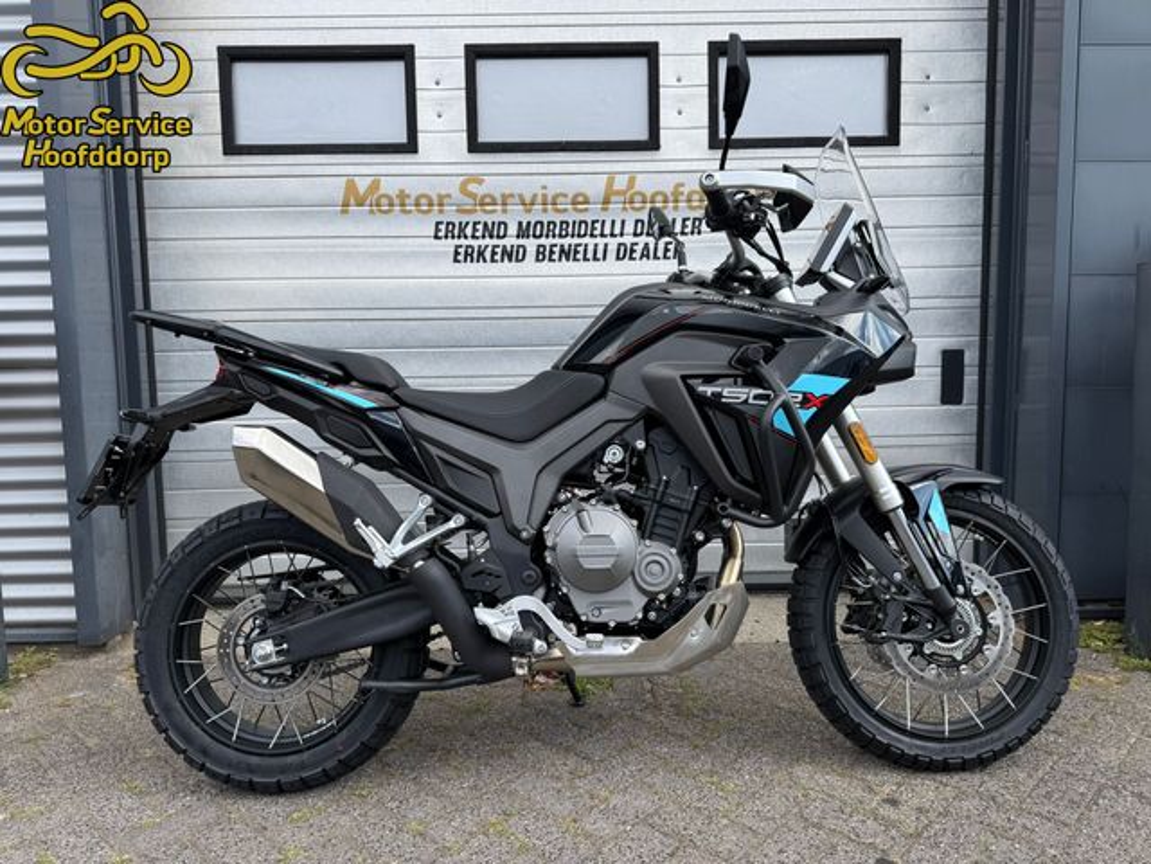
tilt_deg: -4.6
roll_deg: +1.0
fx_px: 798
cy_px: 432
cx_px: 576
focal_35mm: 24
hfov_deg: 71.6
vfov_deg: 56.8
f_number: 1.78
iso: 80
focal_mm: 6.76
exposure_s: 1/1271
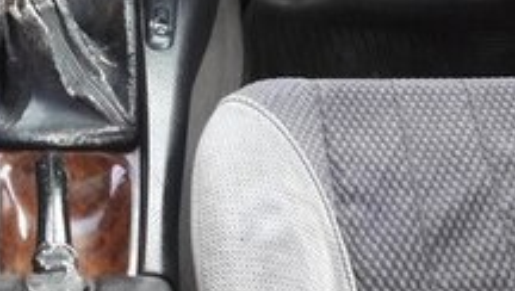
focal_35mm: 93
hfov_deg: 22.3
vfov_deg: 12.2
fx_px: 1271
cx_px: 33
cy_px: -197
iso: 100
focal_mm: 3.7
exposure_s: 1/33
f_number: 1.9
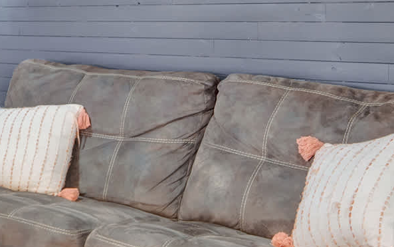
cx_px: -135
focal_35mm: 75
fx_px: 807
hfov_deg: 23.7
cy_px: -4
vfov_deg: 17.0
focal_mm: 17.5
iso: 400
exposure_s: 1/2.5
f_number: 8
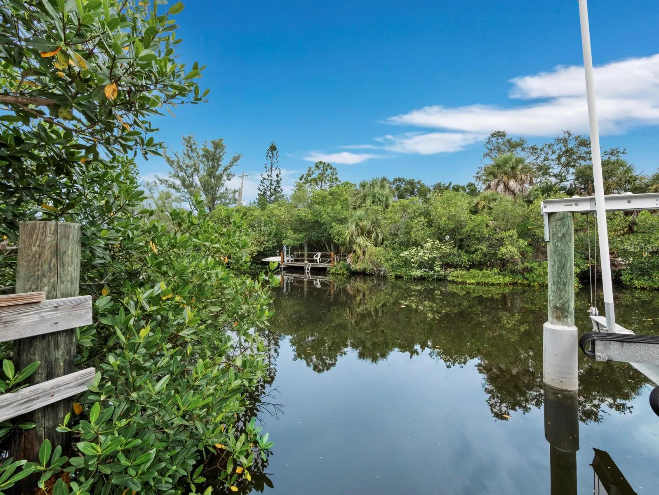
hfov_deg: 102.0
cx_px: 330
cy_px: 248
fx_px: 267
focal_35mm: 14
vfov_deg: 85.7
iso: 400
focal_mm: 7
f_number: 11
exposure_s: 1/160
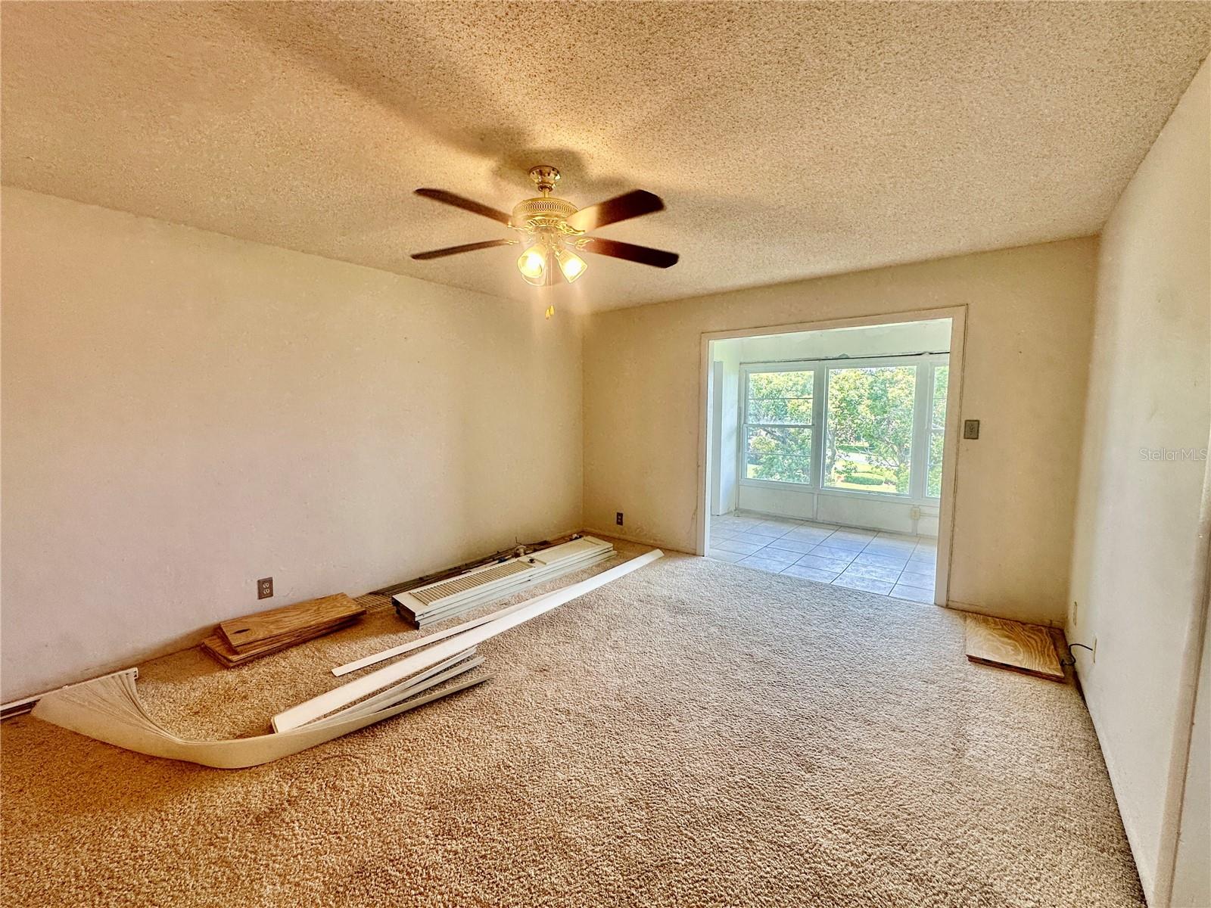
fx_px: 490
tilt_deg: -5.2
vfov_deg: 85.7
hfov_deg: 102.1
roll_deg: -0.6
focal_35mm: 14
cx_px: 606
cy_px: 454
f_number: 2.2
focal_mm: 2.22
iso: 100
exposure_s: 1/120
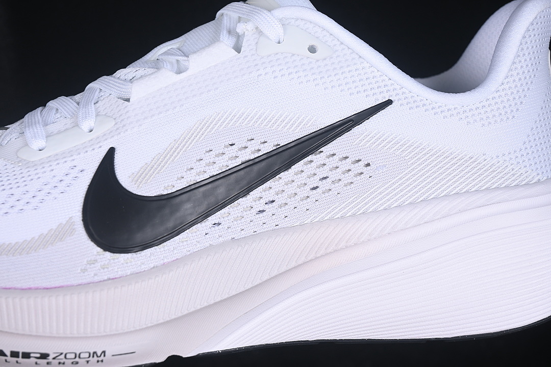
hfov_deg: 27.0
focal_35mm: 75
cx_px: 276
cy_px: 184
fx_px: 1148
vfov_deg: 18.2
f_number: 7.1
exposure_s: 1/80
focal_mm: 50
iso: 160
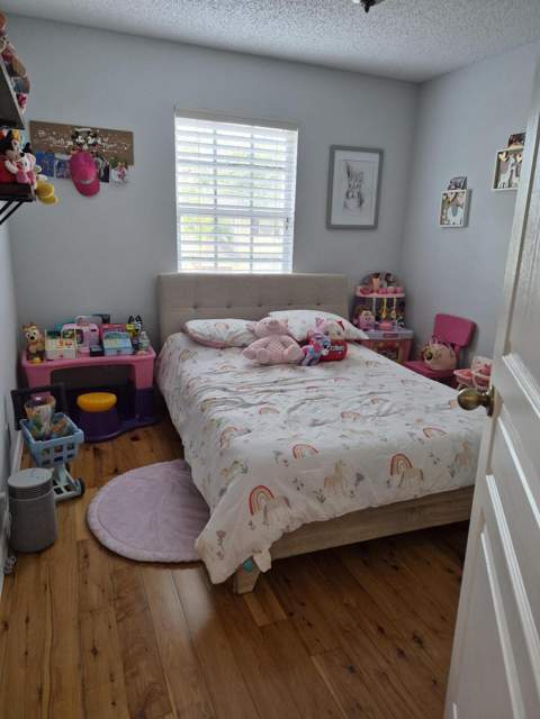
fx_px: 478
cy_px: 360
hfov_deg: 58.9
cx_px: 270
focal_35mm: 23
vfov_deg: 73.9
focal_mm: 5.4
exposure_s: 1/120
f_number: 1.8
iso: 640
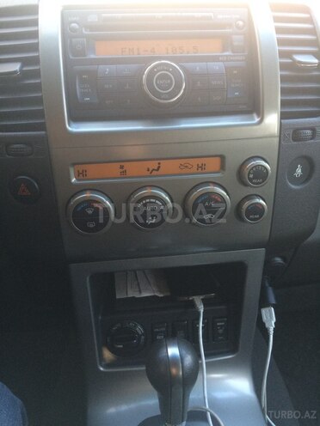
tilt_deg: -33.2
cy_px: 213
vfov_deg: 61.7
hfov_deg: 48.2
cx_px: 160
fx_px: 357
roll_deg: +0.7
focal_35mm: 29
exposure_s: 1/33
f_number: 2.2
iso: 64
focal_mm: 4.15
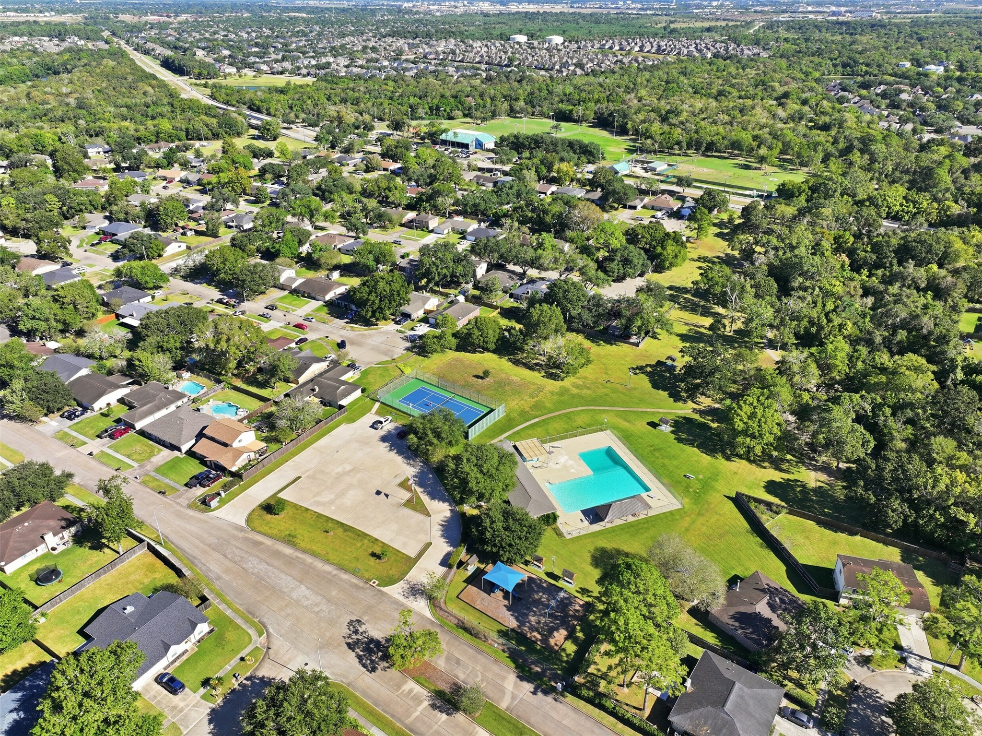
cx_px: 491
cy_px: 368
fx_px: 681
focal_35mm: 24
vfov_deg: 56.8
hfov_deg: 71.6
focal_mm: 12.3
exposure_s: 1/40
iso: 100
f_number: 4
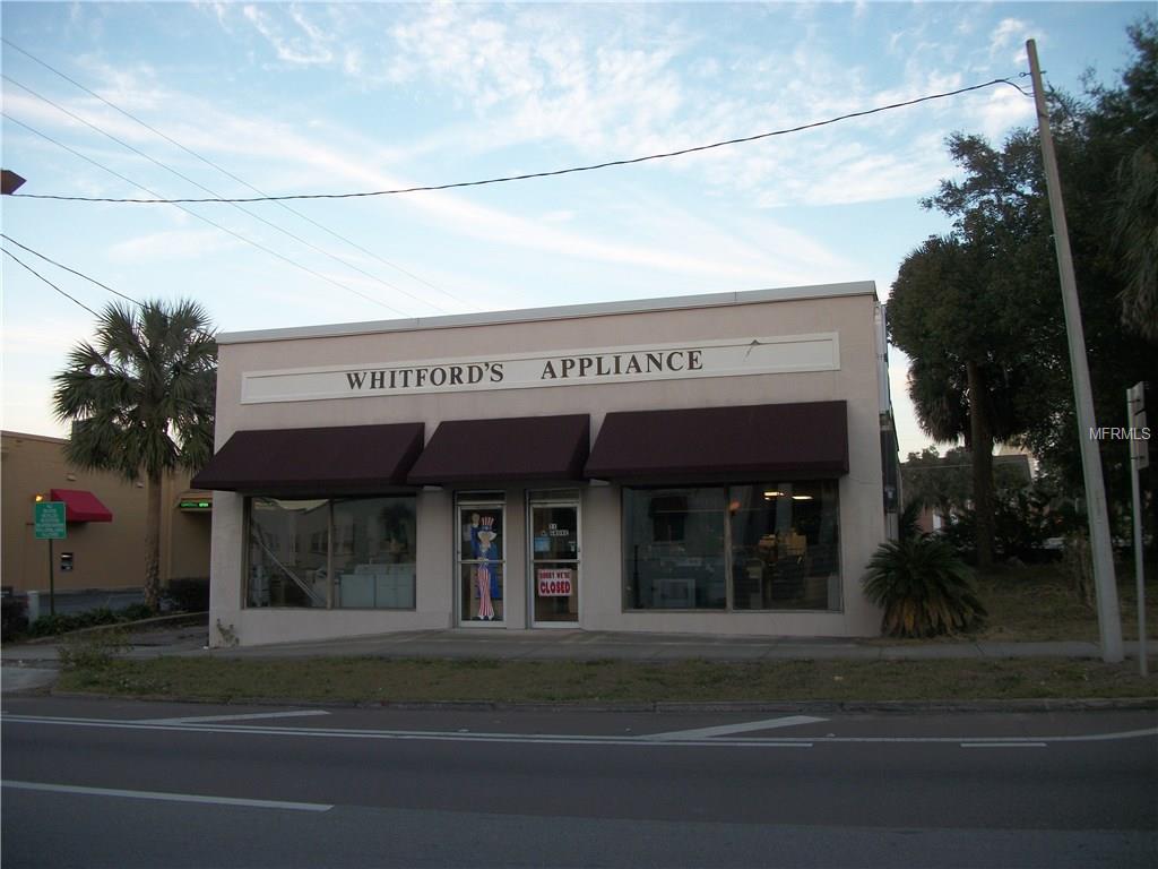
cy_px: 434
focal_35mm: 32
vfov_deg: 44.2
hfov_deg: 56.8
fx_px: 1070
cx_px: 579
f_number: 2.9
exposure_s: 1/125
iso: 80
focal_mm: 5.7
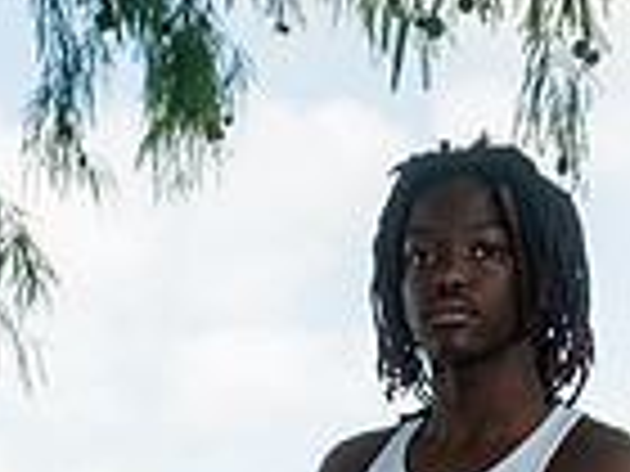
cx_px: 477
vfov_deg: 11.7
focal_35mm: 111
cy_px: 1002
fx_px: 2020
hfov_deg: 17.6
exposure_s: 1/200
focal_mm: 36
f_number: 7.1
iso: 200
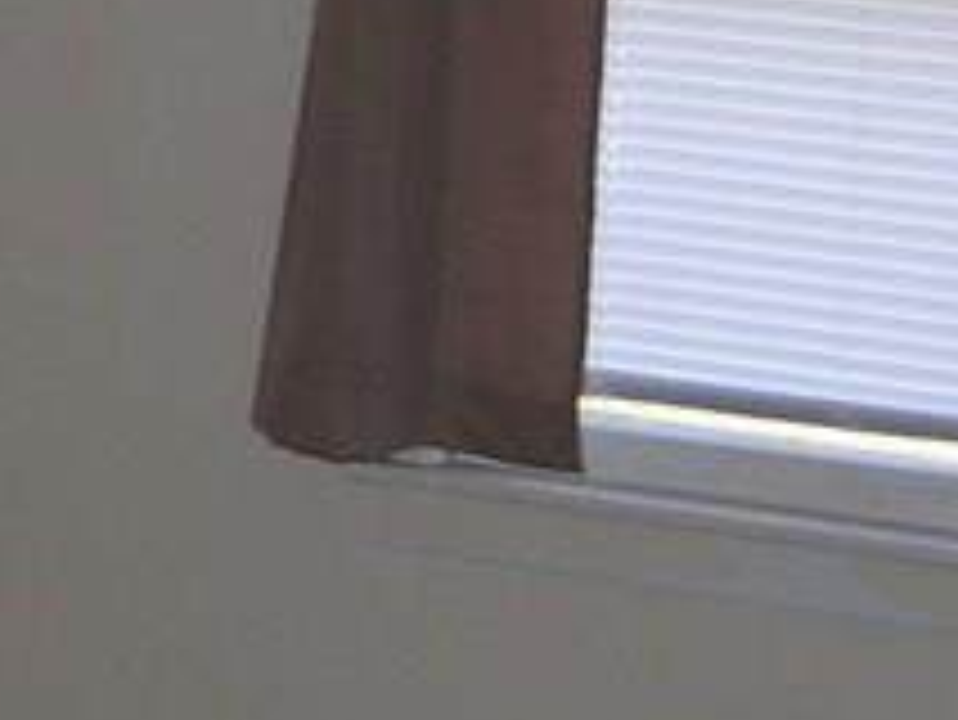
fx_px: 4790
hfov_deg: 11.0
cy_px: -36
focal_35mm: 173
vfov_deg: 8.5
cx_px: -436
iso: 80
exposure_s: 1/60
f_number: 2.7
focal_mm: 6
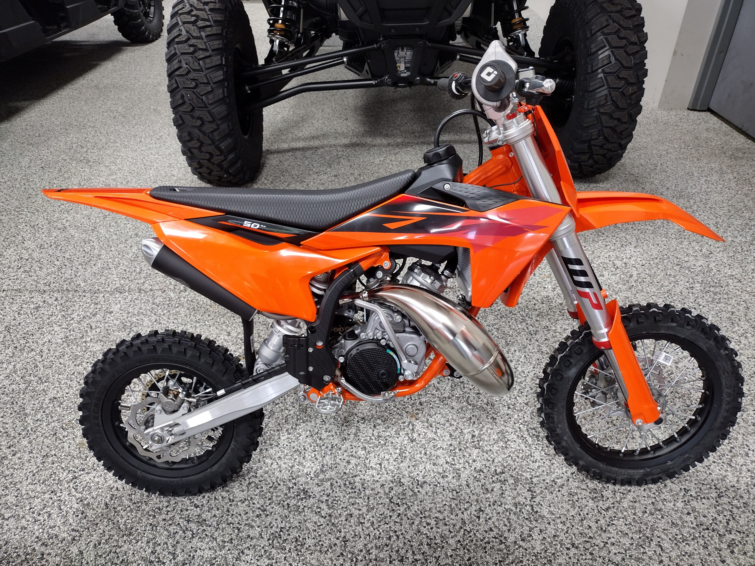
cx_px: 378
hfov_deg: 65.3
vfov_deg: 51.4
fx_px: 589
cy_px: 283
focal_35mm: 27
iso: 378
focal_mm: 4.71
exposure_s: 1/40
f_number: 1.7
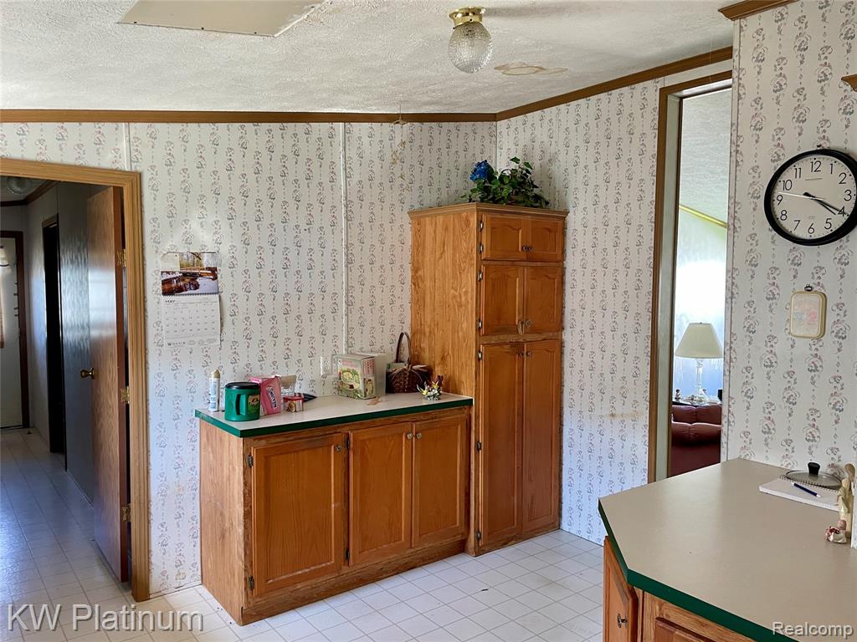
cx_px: 428
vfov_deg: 53.1
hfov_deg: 67.3
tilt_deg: -4.3
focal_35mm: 26
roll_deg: -0.2
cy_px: 321
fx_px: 644
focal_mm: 4.2
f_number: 1.6
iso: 125
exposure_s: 1/62
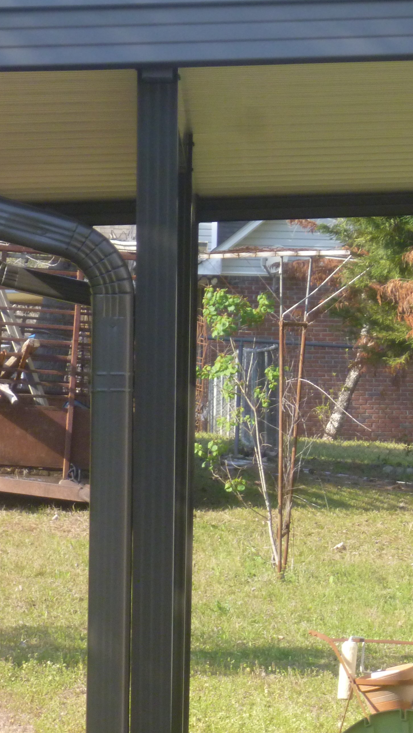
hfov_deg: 5.8
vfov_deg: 10.3
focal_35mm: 209
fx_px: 4069
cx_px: 477
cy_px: 383
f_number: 6.1
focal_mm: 20.5
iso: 250
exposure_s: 1/200
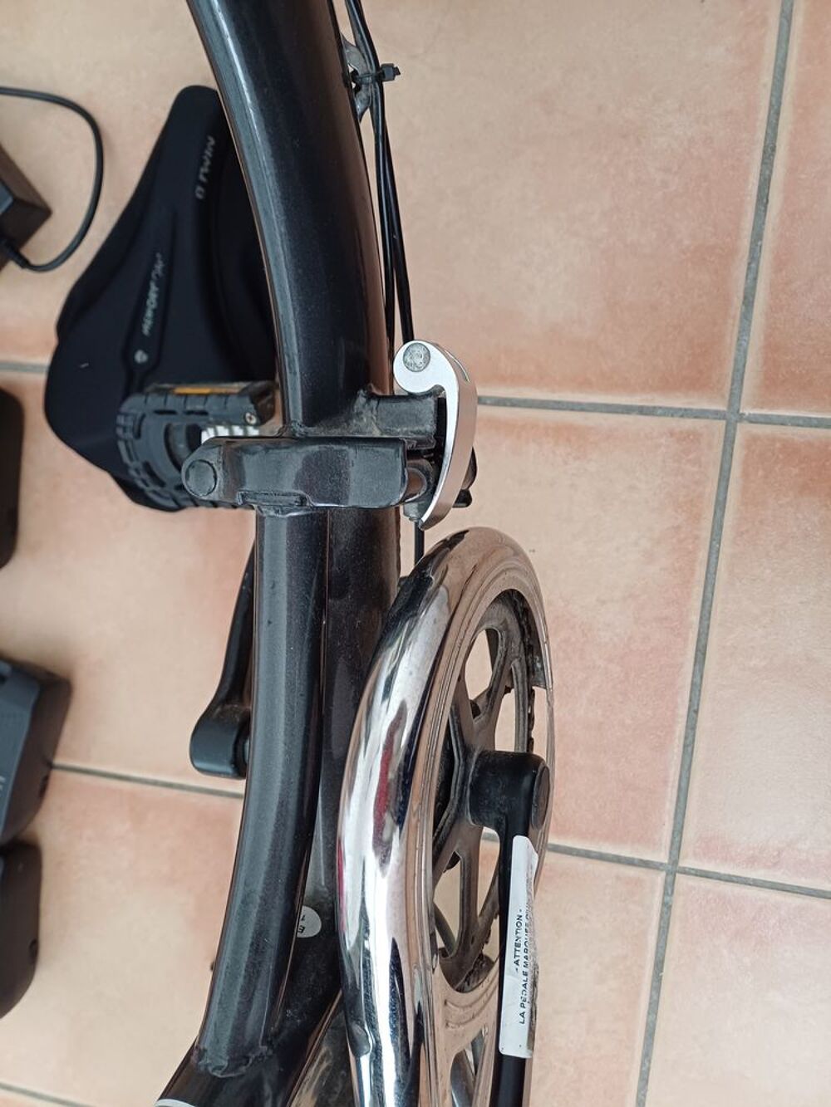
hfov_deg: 54.9
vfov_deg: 69.4
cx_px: 416
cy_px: 554
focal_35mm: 25
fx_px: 800
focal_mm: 4.65
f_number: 1.8
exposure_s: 1/50
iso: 320
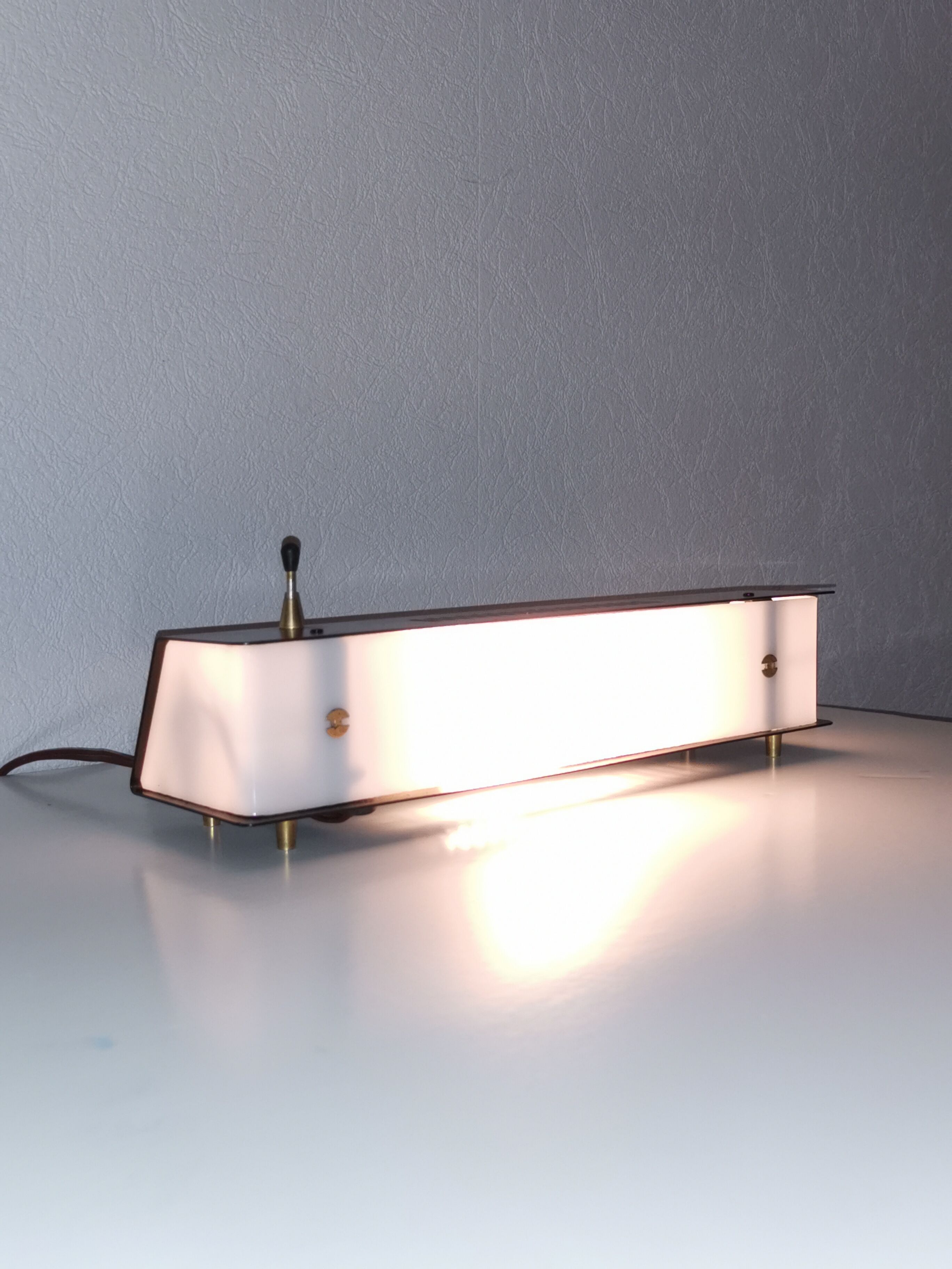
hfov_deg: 35.1
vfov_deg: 45.8
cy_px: 634
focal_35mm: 41
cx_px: 476
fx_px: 1503
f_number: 1.8
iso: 125
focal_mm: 5.58
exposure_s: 1/100
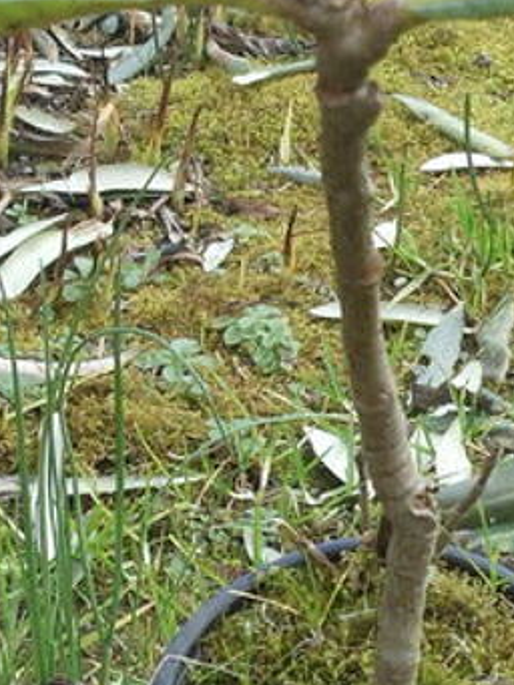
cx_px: 466
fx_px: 3403
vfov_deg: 11.5
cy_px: 162
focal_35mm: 172
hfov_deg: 8.6
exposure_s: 1/100
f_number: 3.5
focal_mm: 6
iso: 100
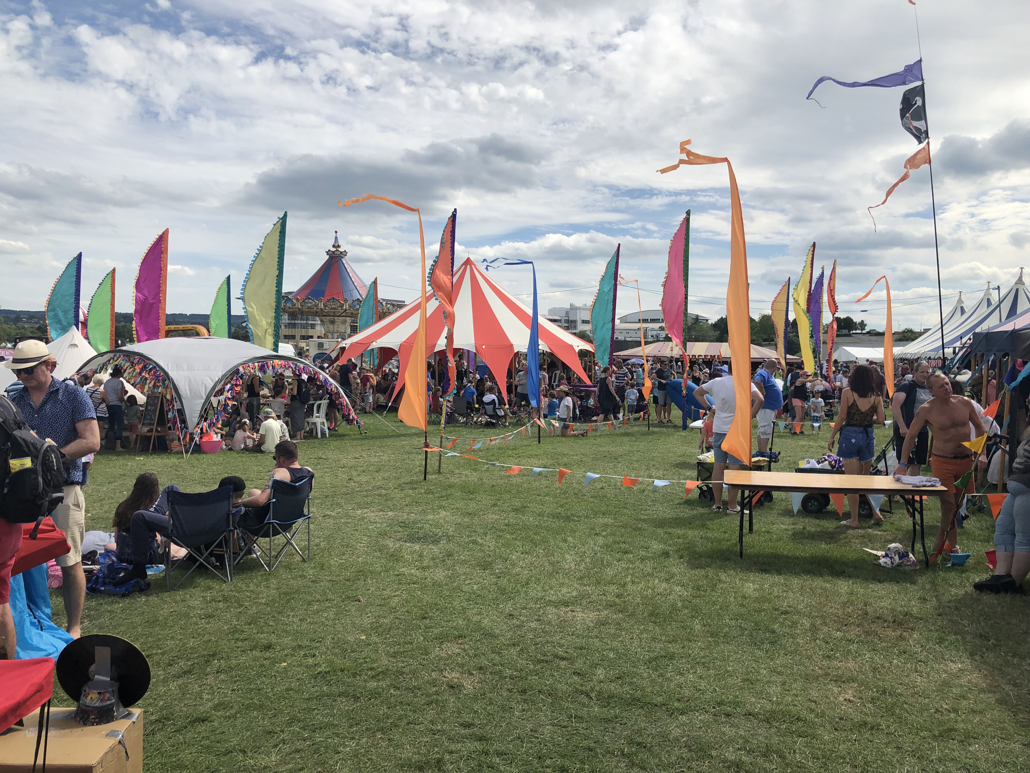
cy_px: 386
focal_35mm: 28
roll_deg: -1.1
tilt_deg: -3.0
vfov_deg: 49.7
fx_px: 833
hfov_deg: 63.4
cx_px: 515
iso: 20
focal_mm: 3.99
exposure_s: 1/3436
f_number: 1.8
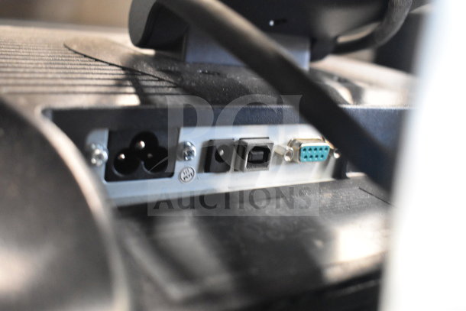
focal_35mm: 40
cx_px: 233
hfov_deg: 47.9
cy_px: 156
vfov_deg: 33.0
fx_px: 524
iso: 5000
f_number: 4
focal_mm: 27
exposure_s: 1/40
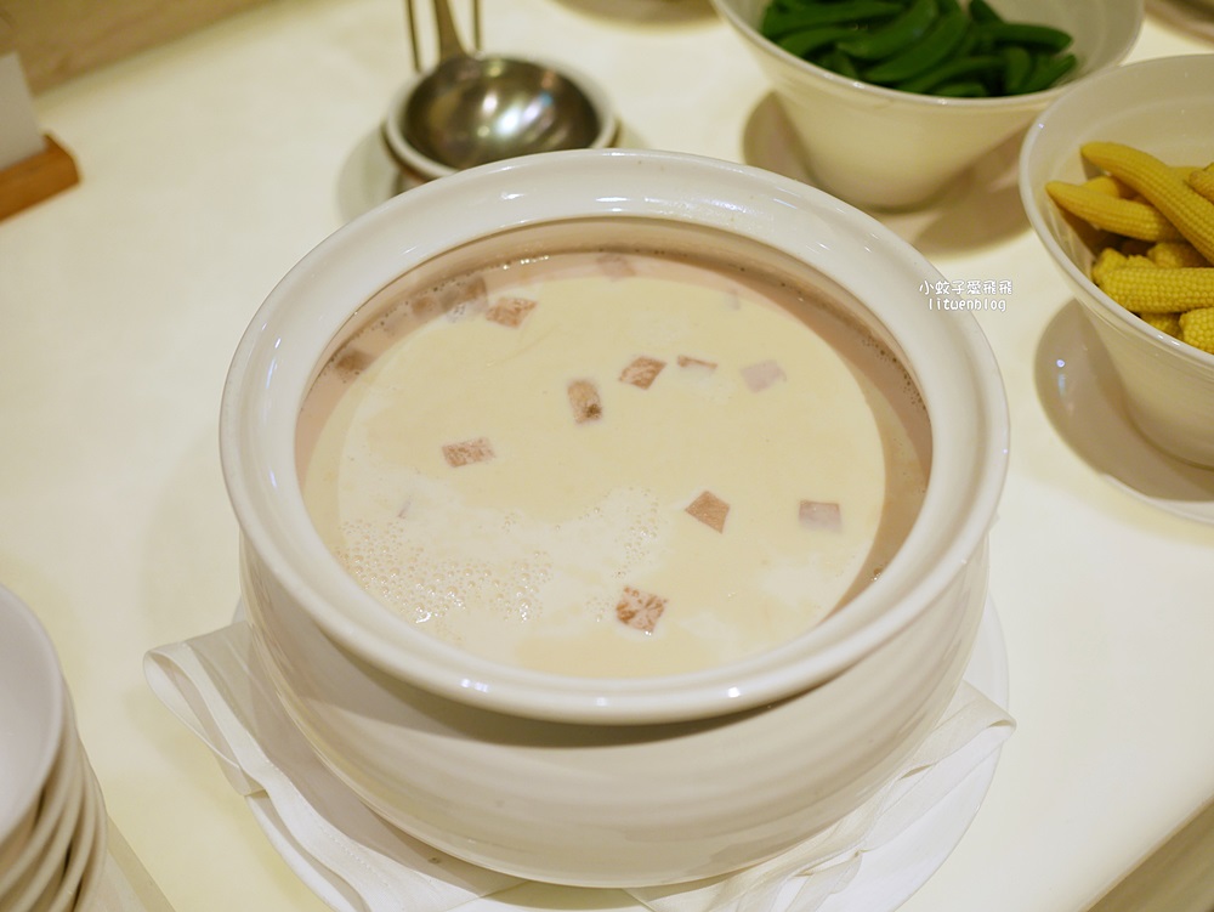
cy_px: 456
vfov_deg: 29.1
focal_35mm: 50
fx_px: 1754
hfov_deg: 38.2
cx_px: 607
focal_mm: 25
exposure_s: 1/100
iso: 200
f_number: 1.8
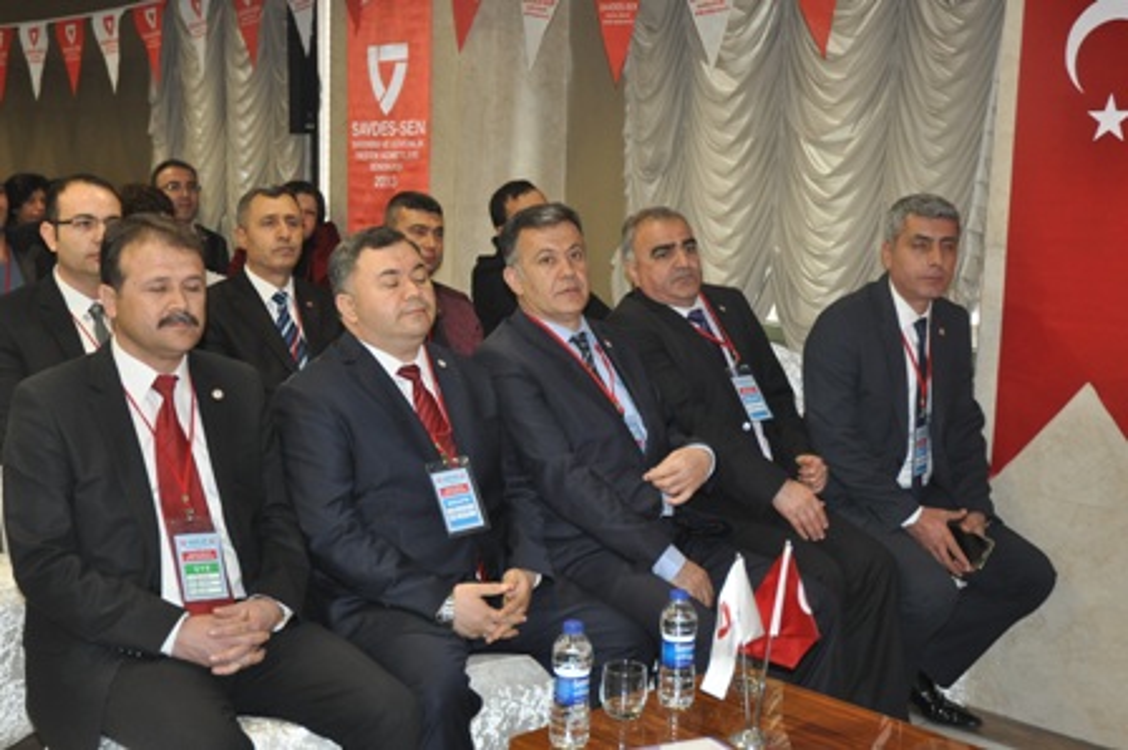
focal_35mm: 51
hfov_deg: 38.9
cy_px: 375
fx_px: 1597
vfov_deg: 26.4
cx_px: 564
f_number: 4
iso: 800
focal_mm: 34
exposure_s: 1/60
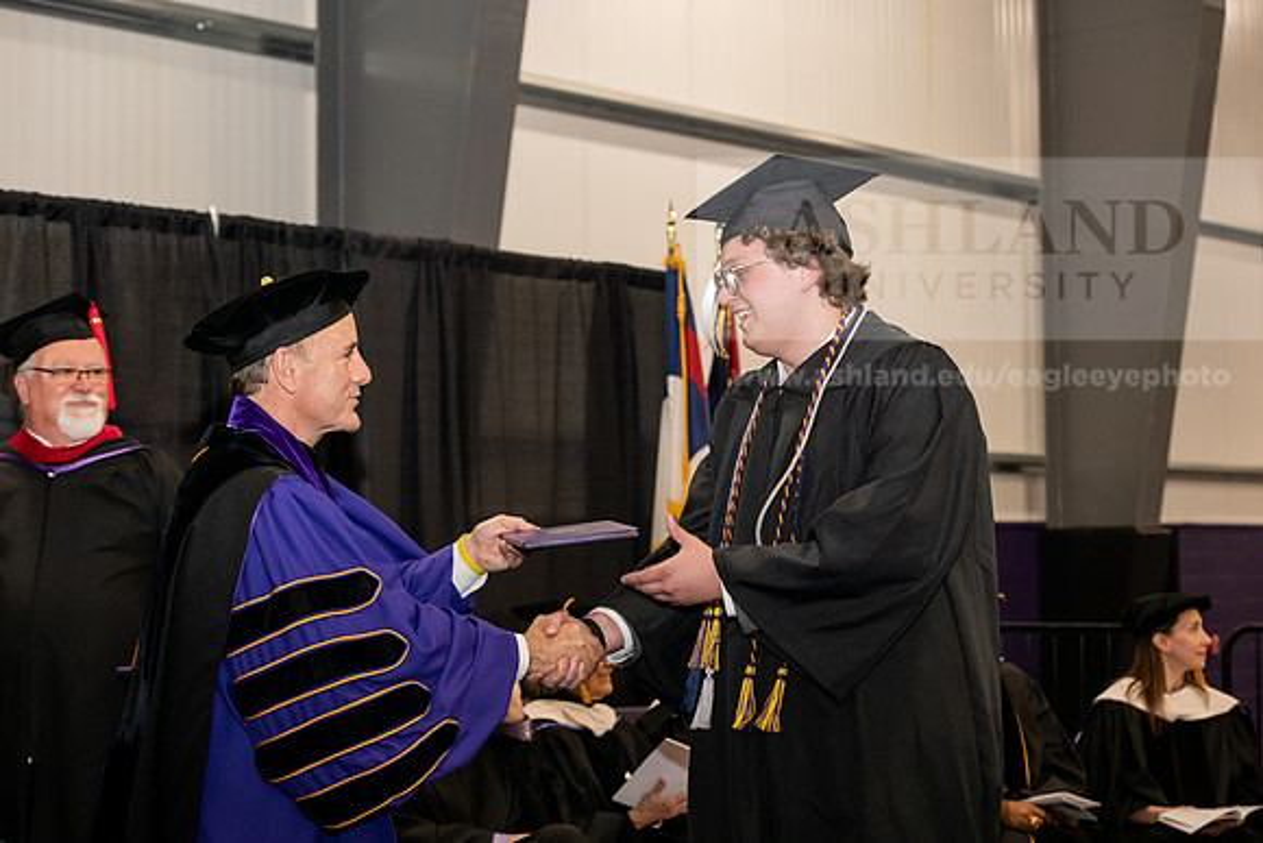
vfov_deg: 18.2
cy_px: 422
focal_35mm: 75
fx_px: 2632
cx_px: 632
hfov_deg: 27.0
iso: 2500
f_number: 5.6
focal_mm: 75
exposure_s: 1/200
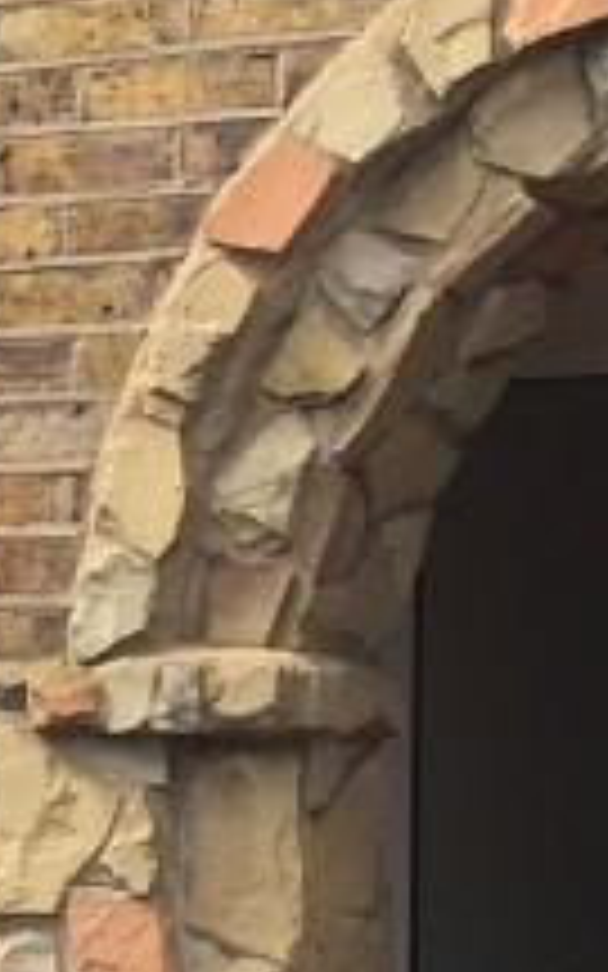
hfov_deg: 8.5
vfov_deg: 14.3
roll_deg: -1.2
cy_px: 738
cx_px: -644
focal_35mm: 146
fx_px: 3871
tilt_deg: +0.4
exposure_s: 1/920
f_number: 2.2
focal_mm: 4.15
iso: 32
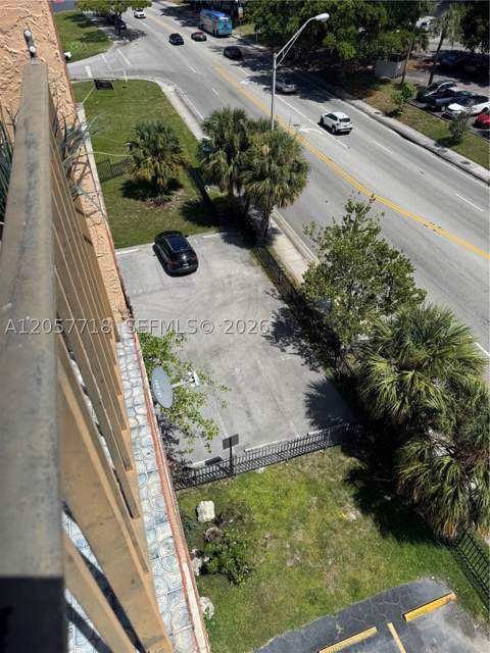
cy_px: 326
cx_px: 245
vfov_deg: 71.6
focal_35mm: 24
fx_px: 453
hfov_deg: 56.8
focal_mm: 6.76
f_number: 1.78
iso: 80
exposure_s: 1/6410
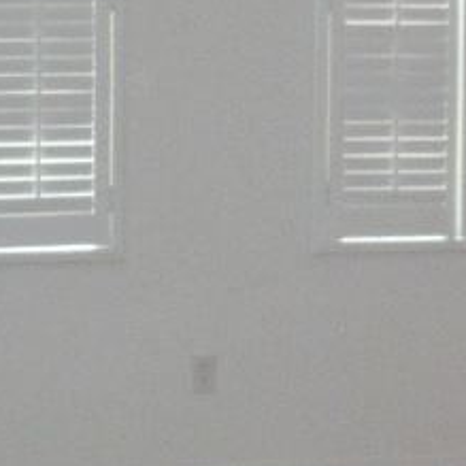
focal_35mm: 124
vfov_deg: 13.9
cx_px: 194
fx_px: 1889
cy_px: 49
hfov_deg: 14.1
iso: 280
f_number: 3.2
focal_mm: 5.3
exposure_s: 1/25
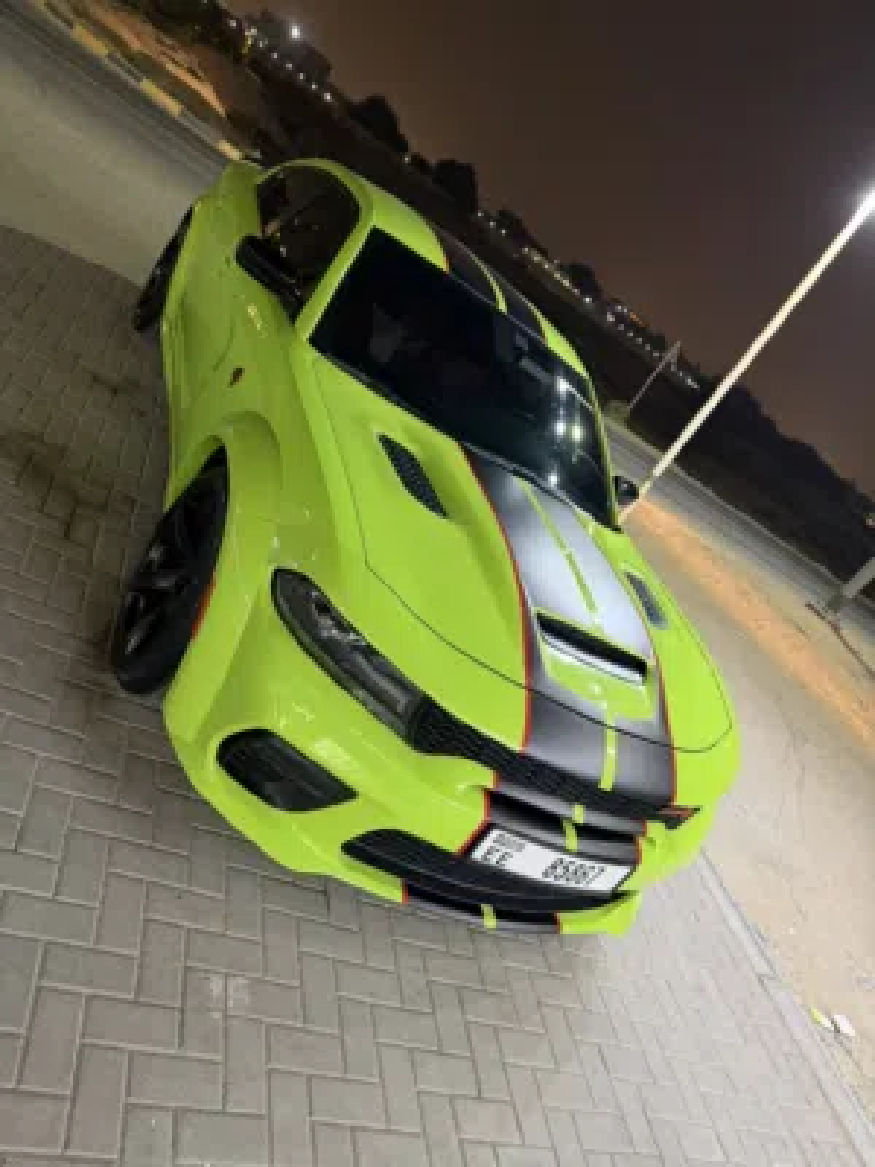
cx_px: 438
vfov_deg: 71.6
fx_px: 809
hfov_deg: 56.8
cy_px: 584
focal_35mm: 24
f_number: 1.78
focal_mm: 6.76
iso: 640
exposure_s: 1/33
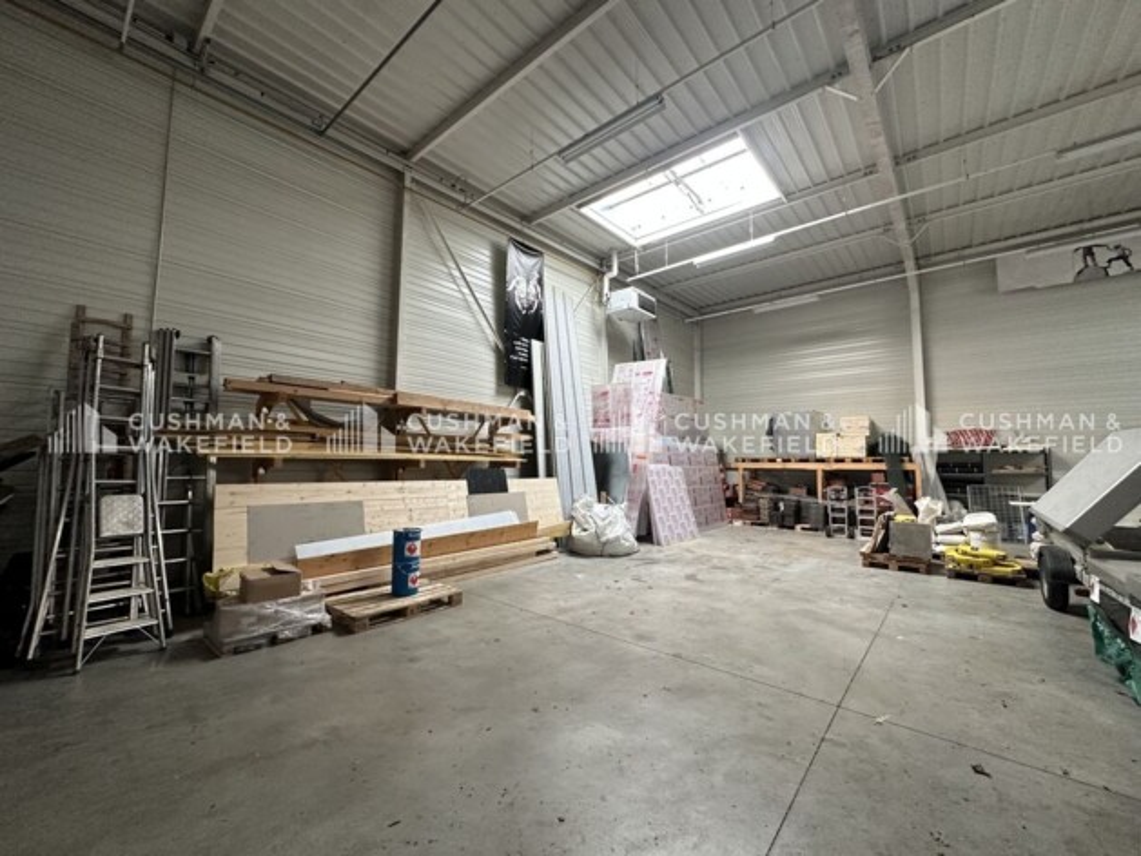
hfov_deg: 102.1
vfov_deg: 85.7
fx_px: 462
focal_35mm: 14
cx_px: 570
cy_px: 428
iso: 200
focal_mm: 2.22
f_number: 2.2
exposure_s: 1/99
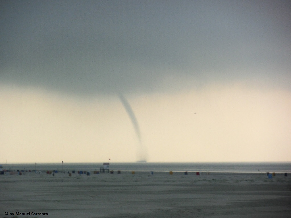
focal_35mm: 267
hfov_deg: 7.4
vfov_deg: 5.6
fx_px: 2245
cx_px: 146
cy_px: 109
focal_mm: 47.27
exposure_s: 1/100
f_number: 5.8
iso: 100
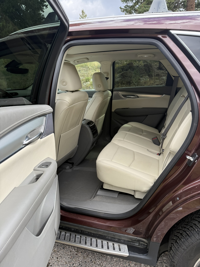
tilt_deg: -15.6
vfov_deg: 71.6
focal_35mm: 24
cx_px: 100
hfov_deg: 56.8
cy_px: 134
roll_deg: +2.1
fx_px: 185
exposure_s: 1/849
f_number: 1.78
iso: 100
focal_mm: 6.76
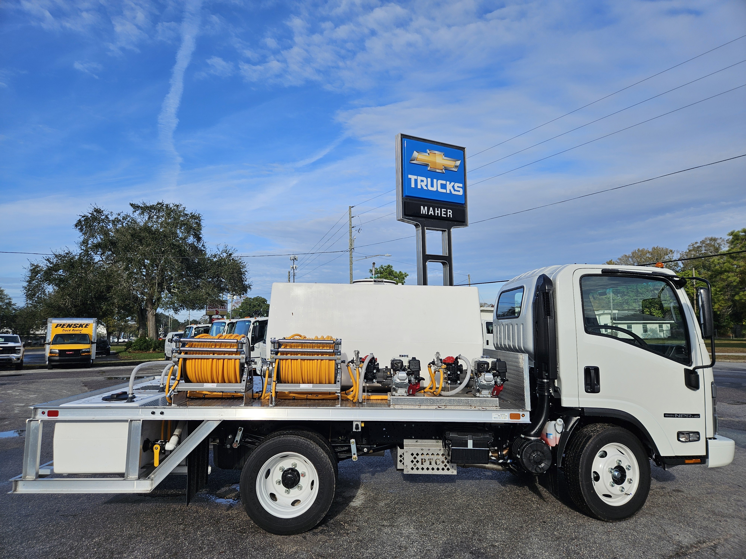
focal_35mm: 23
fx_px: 496
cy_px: 280
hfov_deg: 73.9
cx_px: 373
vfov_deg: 58.9
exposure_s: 1/2621
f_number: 1.8
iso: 25
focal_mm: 5.4
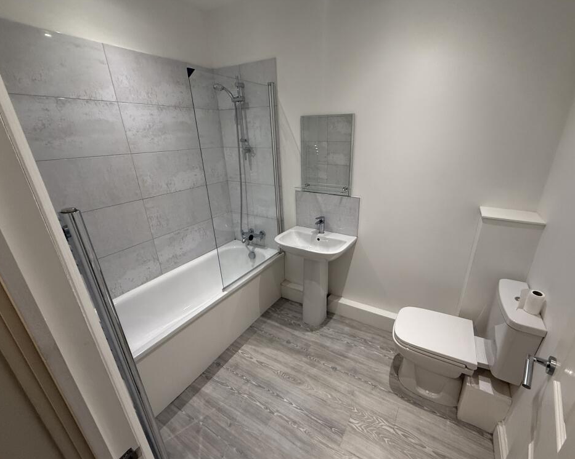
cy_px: 229
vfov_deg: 84.0
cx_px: 310
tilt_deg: -21.1
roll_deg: +1.6
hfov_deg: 96.6
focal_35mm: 15
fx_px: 255
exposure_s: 1/100
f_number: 2.2
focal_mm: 2.22
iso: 250
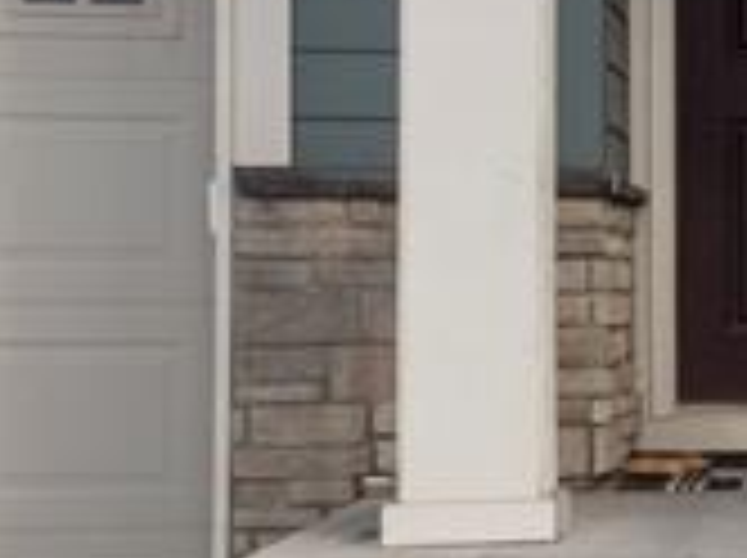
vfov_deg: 13.1
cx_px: 1350
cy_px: 76
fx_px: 2413
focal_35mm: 112
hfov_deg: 15.2
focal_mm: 14
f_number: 5
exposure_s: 1/1250
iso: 400
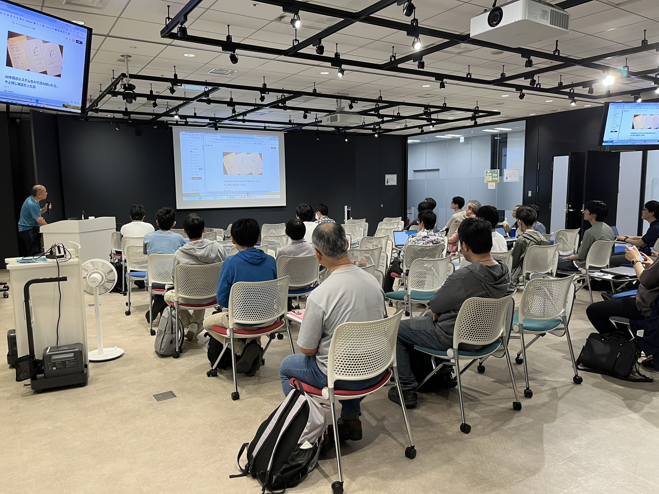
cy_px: 247
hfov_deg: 67.3
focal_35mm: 26
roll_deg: +1.1
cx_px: 330
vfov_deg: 53.1
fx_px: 495
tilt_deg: -7.4
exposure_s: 1/50
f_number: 1.6
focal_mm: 5.1
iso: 80
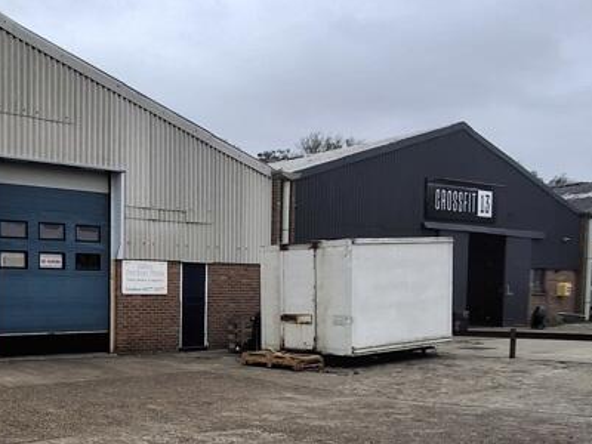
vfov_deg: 34.1
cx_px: 10
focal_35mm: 41
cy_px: 352
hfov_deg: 40.5
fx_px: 701
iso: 40
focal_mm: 1.64
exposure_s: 1/371
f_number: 2.2
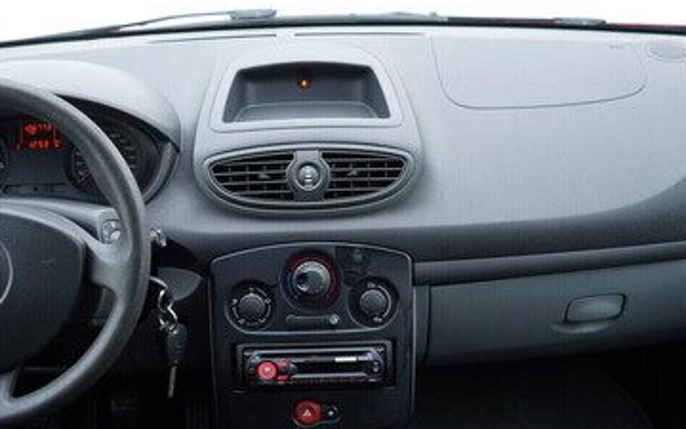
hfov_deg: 36.2
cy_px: 277
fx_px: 1047
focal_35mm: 56
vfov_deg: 23.1
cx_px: 290
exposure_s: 1/40
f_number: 2.8
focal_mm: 24
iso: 200
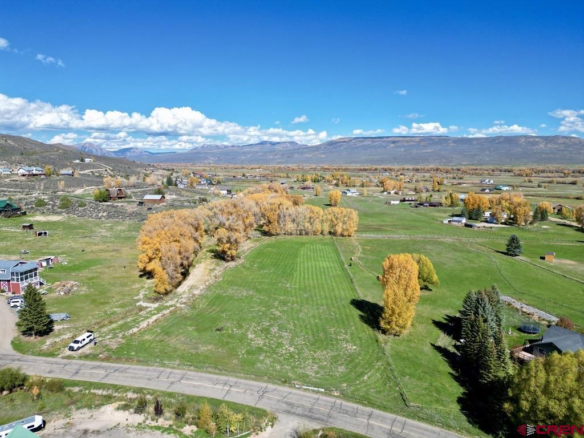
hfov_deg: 71.6
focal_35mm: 24
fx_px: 405
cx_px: 292
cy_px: 219
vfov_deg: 56.8
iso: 100
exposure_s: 1/2500
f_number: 1.7
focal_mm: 6.72
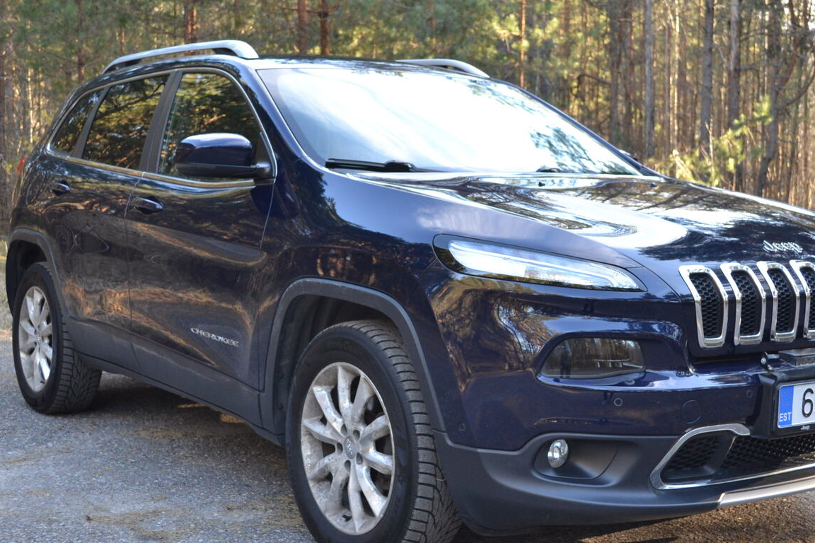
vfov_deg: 27.0
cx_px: 444
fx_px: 1132
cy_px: 290
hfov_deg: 39.6
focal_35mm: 50
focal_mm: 24
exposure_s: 1/80
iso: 400
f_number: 4.5
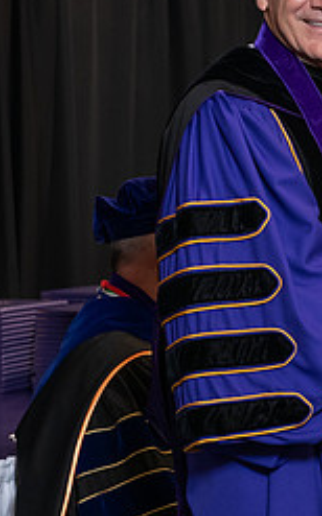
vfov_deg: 13.2
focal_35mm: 158
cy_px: 172
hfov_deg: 8.2
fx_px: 2222
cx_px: 393
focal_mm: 66
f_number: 5
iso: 2000
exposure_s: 1/125
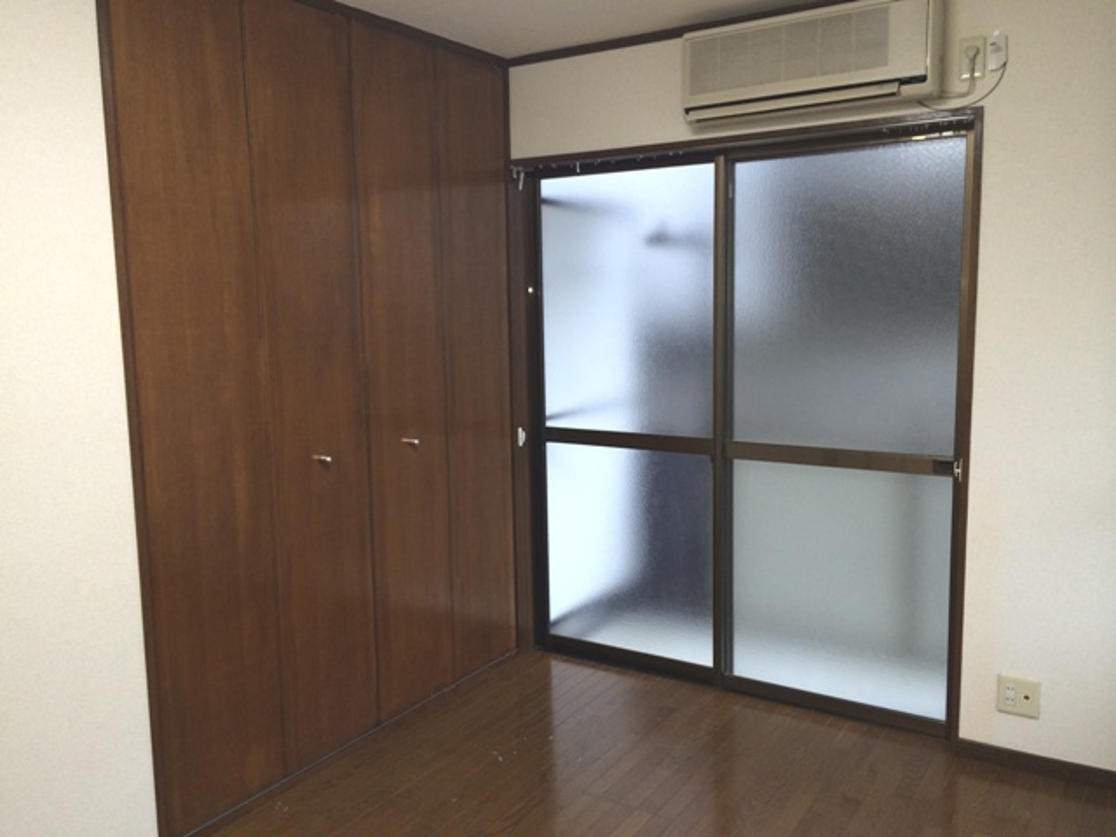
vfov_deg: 46.8
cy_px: 418
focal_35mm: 30
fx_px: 967
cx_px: 558
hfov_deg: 60.0
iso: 100
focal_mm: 4.12
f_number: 2.2
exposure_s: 1/30
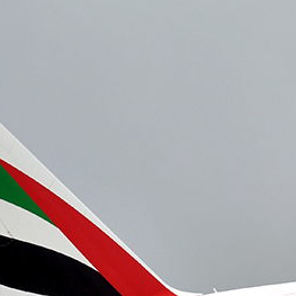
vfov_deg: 1.5
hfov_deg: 1.5
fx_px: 11261
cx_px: 380
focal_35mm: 1164
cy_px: 338
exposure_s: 1/1000
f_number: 5.6
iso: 400
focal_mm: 200
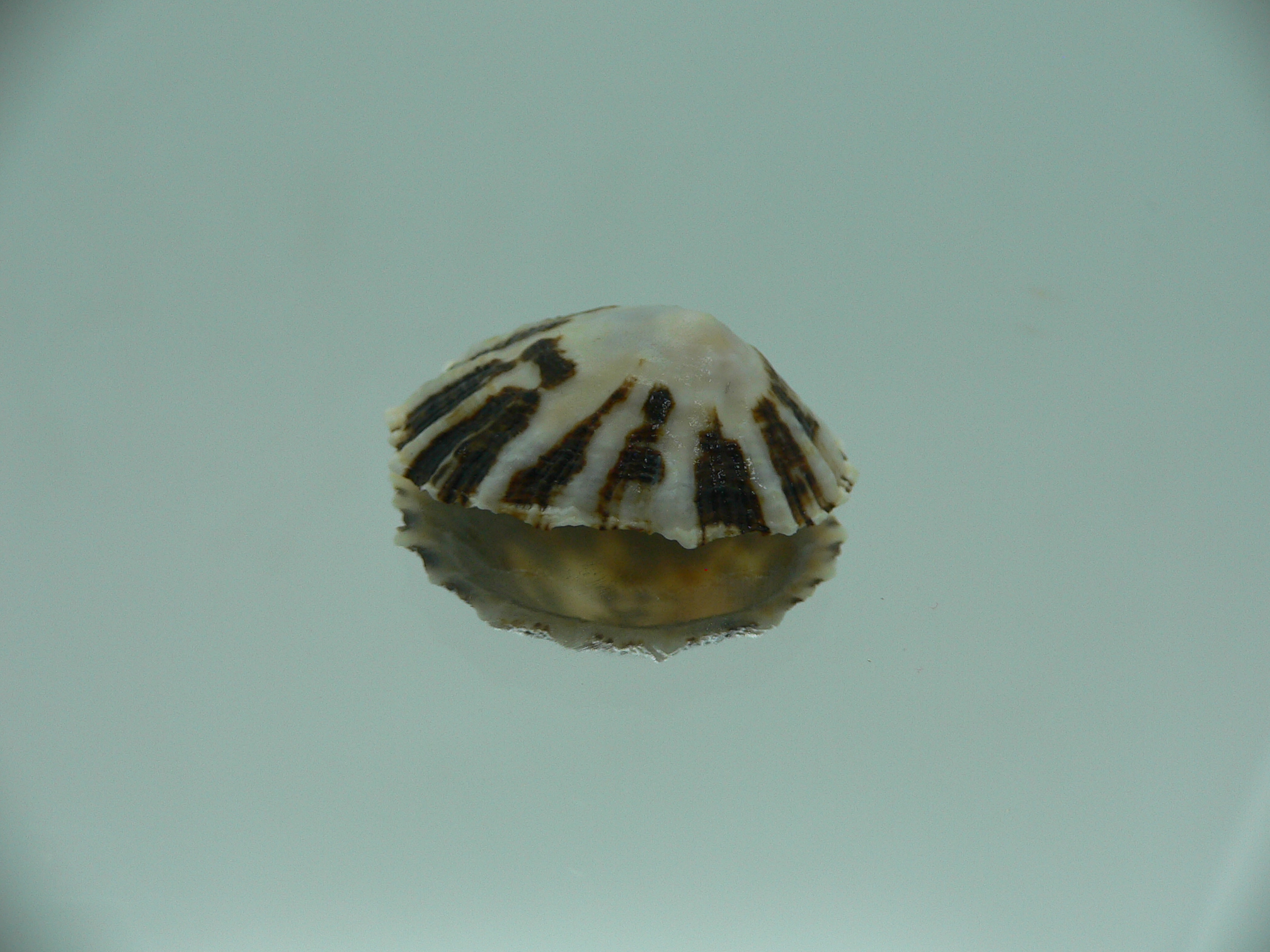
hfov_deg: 52.6
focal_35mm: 35
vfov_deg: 40.7
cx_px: 635
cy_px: 476
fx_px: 1284
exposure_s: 1/60
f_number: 2.8
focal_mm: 4.6
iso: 80
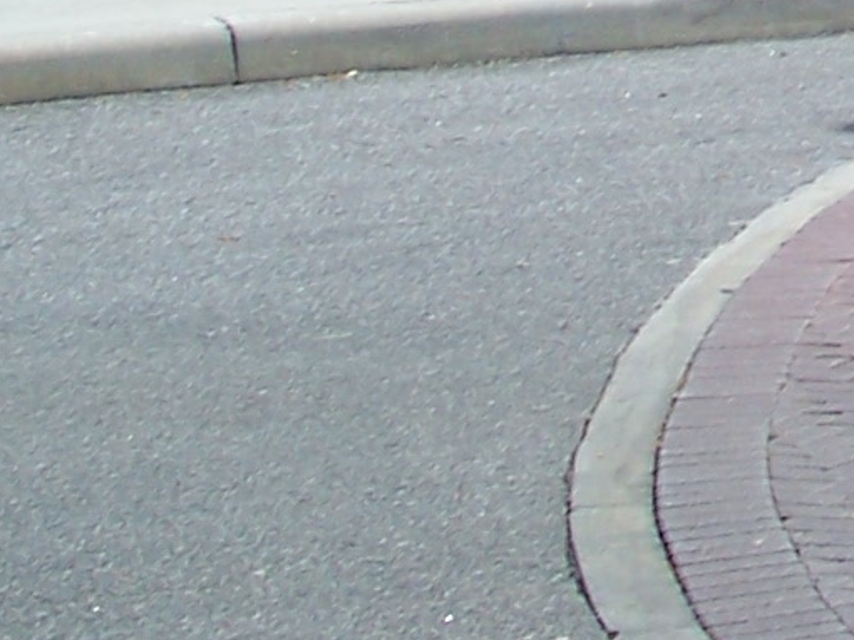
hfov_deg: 7.4
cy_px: -1268
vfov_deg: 5.8
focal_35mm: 237
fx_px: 5844
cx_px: 2485
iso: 64
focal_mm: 7.8
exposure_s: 1/500
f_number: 4
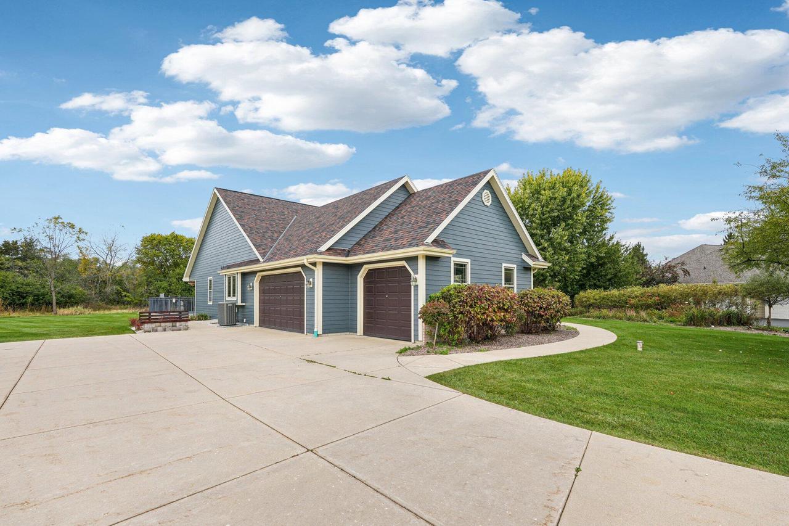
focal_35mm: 16
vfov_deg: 72.0
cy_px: 263
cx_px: 394
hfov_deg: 95.0
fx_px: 362
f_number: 8
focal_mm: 16.5
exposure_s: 1/160
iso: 100
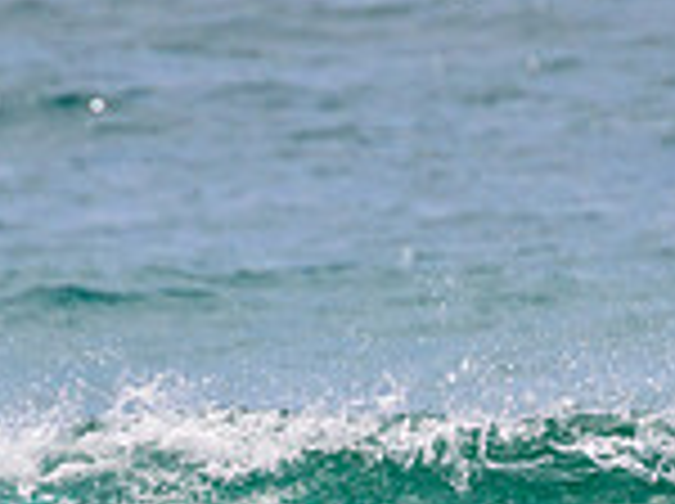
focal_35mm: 2983
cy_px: 704
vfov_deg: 0.5
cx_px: 346
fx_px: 58075
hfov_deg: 0.7
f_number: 11
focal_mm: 800
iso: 720
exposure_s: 1/2000
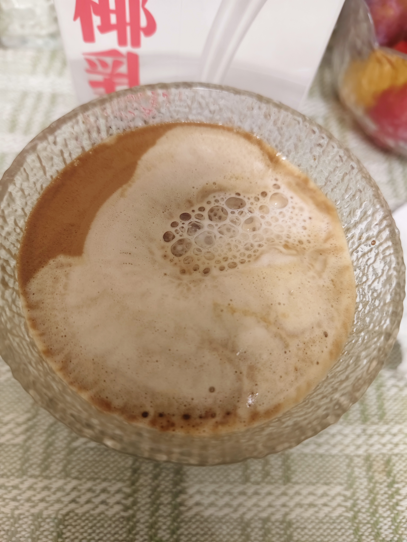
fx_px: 376
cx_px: 204
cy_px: 271
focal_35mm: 24
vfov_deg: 71.6
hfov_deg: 56.8
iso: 3598
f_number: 1.88
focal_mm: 5.56
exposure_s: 1/50
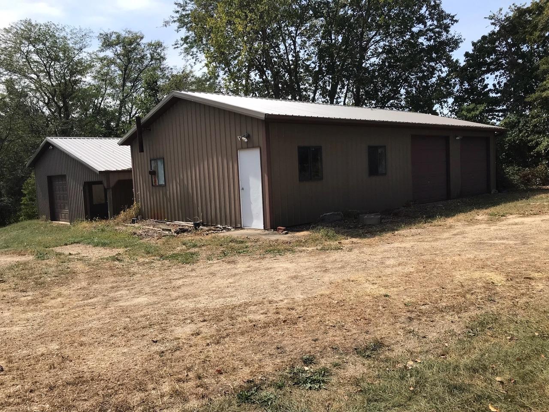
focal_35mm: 28
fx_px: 444
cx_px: 274
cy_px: 206
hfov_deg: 63.4
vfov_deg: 49.7
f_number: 1.8
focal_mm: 3.99
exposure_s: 1/1808
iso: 20
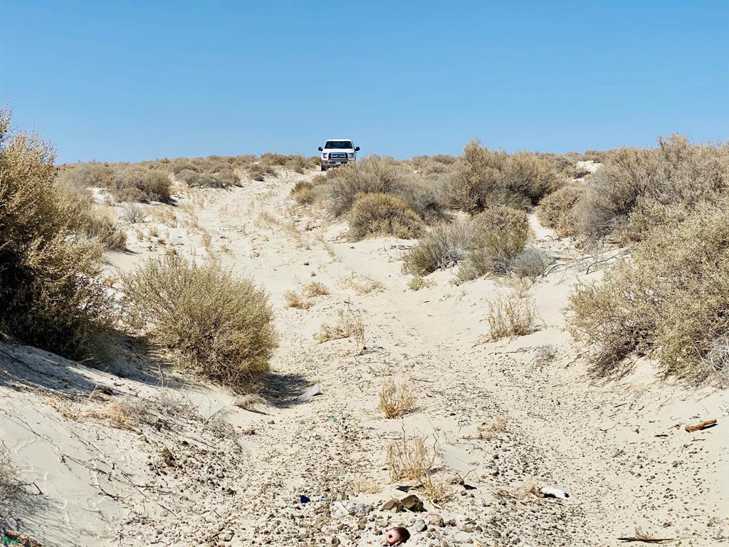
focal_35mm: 52
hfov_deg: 36.8
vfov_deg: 28.0
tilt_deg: -3.1
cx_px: 364
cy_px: 274
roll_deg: +0.8
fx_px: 1095
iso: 20
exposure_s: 1/3425
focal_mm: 6
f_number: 2
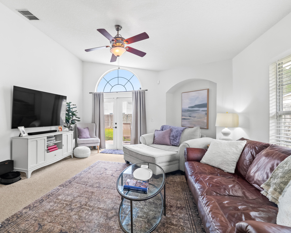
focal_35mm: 16
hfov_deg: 92.0
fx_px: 138
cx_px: 117
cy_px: 117
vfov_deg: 80.4
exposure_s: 1/8
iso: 800
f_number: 9
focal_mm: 14
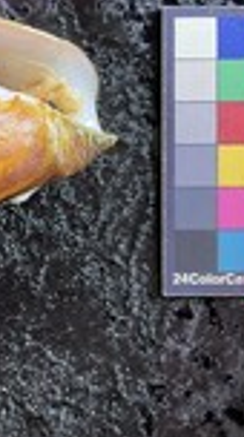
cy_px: 185
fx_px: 843
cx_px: -132
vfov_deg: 29.0
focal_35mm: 73
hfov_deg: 15.1
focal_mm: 3
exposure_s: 1/60
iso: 40
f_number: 1.8
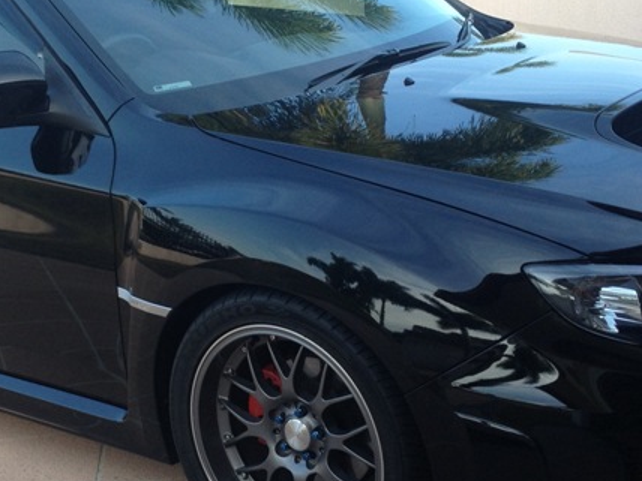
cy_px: 271
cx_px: 248
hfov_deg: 24.4
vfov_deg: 18.4
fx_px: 1484
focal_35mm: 80
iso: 50
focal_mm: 4.28
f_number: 2.4
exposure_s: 1/195
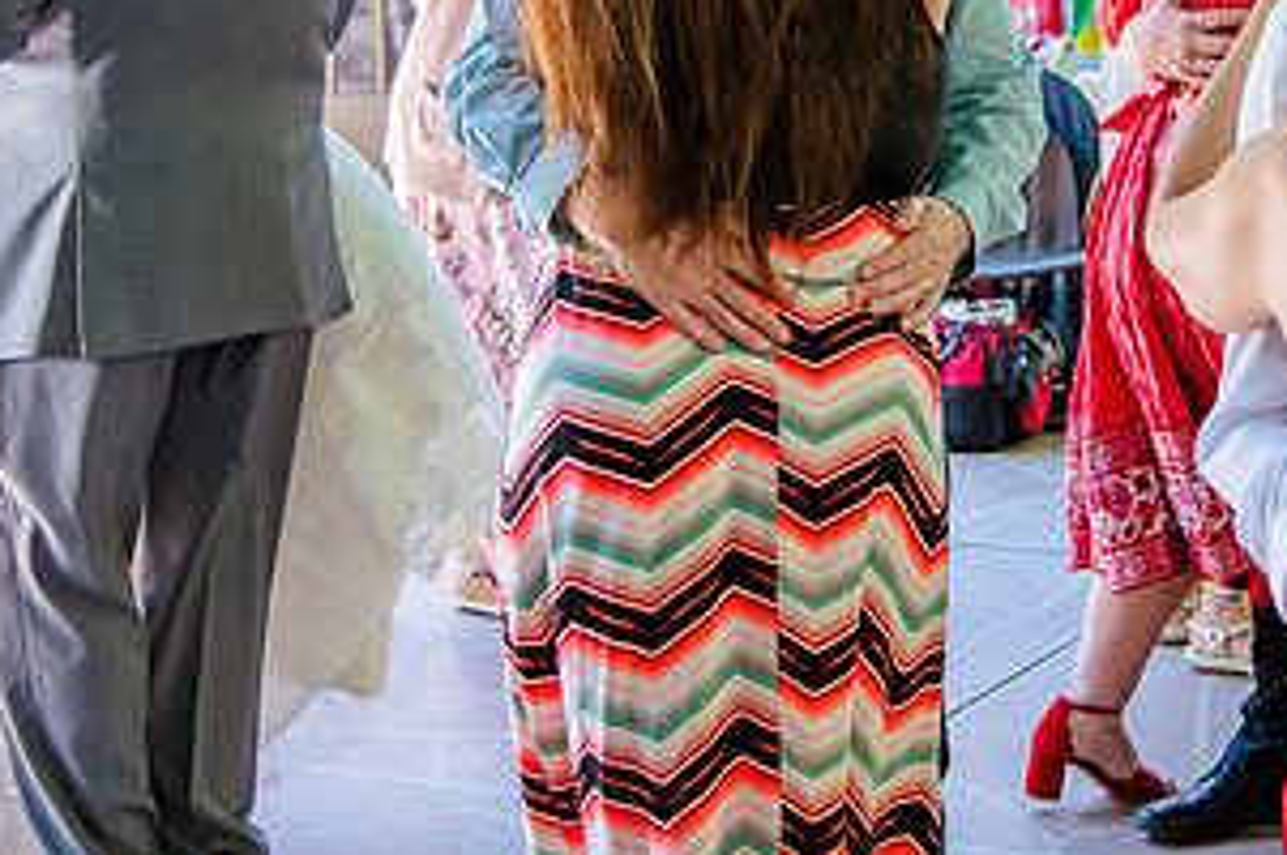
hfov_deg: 19.1
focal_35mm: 106
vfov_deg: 12.7
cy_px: -85
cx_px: 1071
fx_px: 3785
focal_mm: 46
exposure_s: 1/320
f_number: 4
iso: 1600
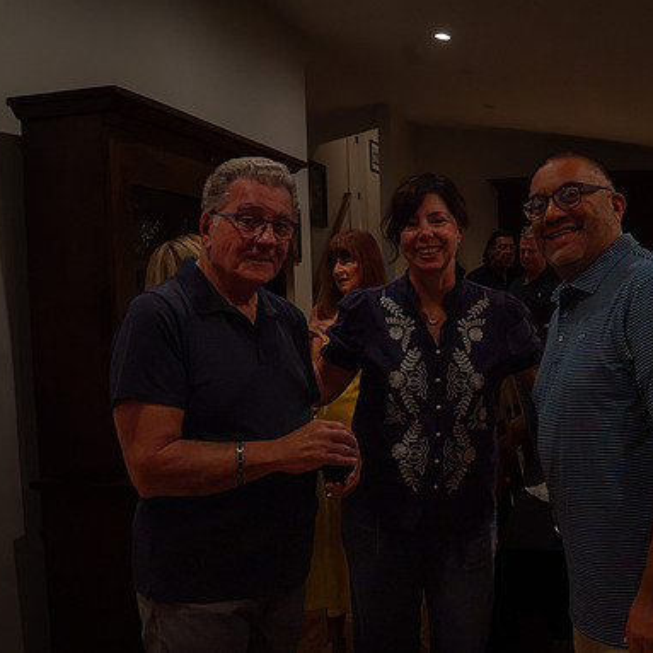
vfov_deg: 46.0
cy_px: 325
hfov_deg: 45.6
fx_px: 768
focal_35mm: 36
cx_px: 414
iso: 2500
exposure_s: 1/160
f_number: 6.3
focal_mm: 28
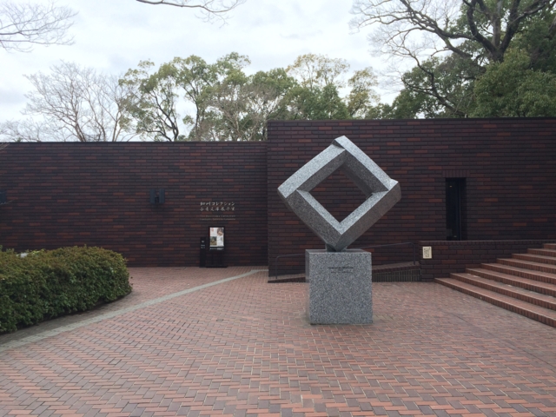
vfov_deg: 48.2
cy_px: 208
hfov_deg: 61.7
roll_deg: +0.7
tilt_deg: +2.0
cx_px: 278
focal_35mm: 29
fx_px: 466
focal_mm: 4.15
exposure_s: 1/554
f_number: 2.2
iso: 32
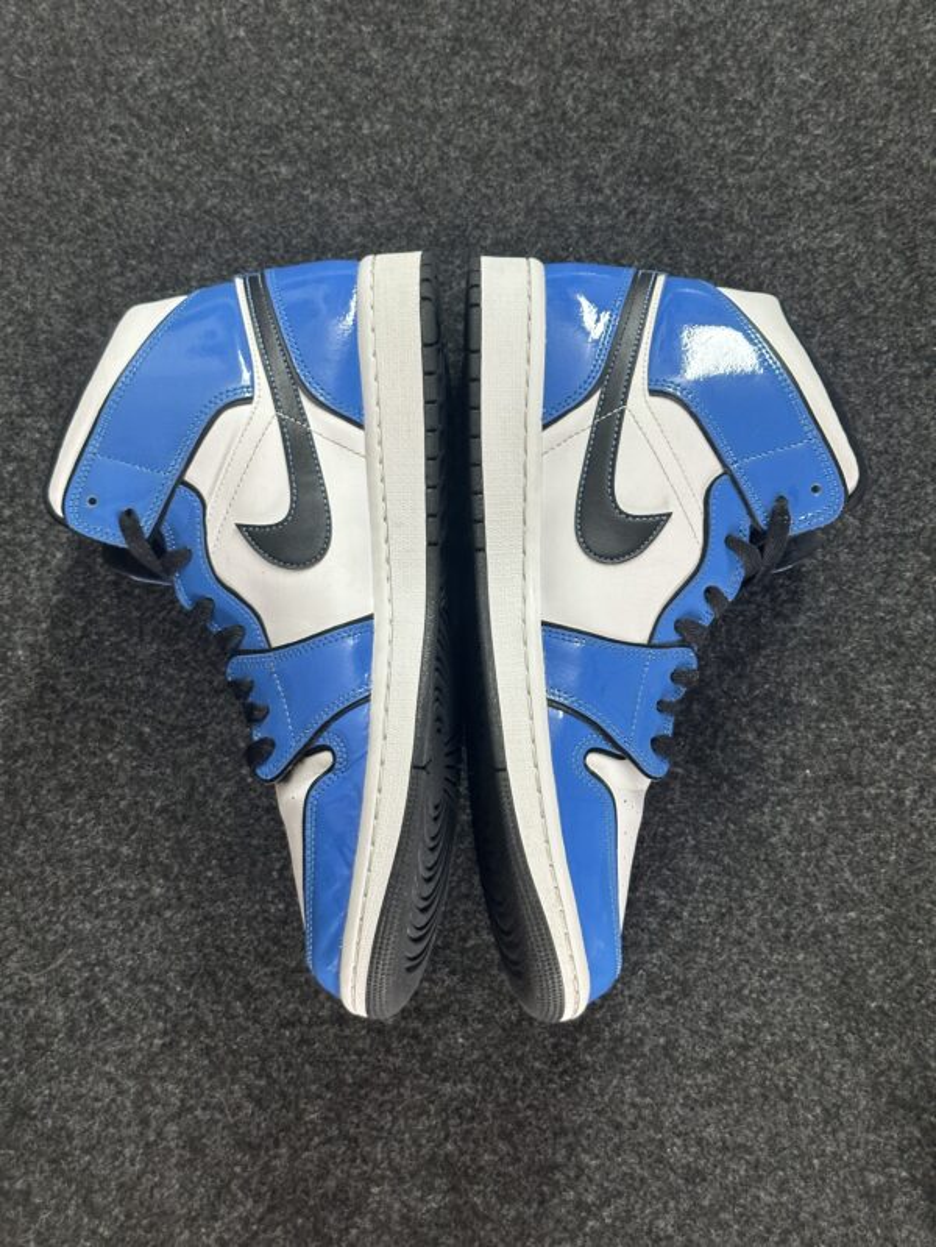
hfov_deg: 30.3
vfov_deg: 39.6
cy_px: 624
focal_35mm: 48
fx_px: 1729
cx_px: 468
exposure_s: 1/50
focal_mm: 6.86
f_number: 1.78
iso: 250
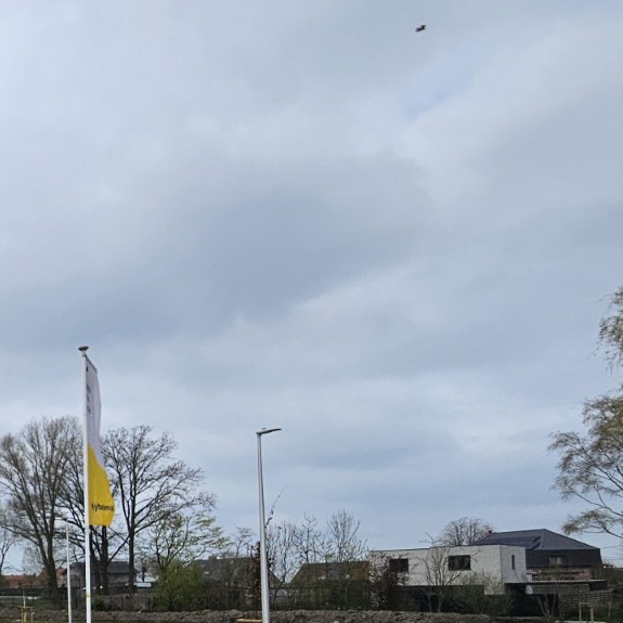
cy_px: 584
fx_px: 652
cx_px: -231
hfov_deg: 33.1
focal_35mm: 32
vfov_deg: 45.3
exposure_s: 1/3550
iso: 50
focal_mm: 2.2
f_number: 2.2
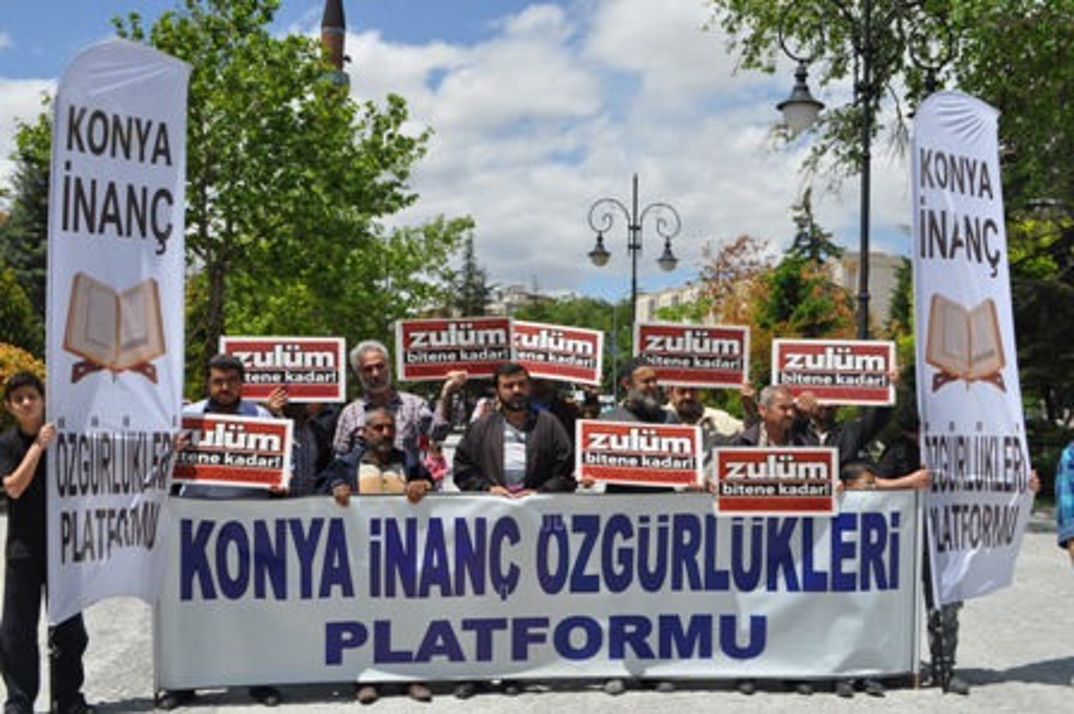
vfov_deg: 36.8
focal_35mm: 36
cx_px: 537
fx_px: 1073
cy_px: 357
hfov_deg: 53.2
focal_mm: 24
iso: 200
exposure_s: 1/400
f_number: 10
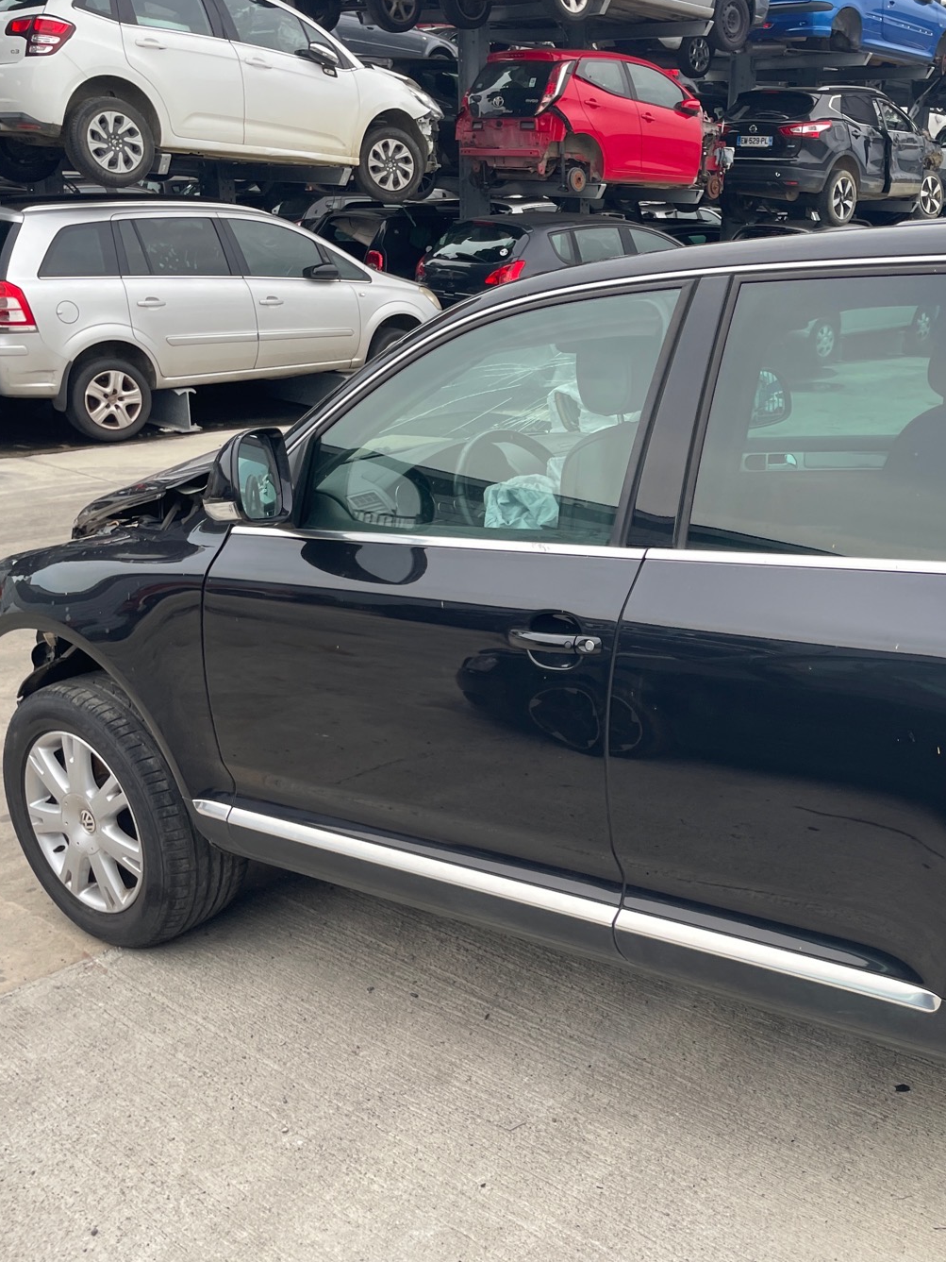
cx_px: 715
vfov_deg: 52.6
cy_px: 632
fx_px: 1275
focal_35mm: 35
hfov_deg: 39.5
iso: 32
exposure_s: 1/454
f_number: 1.6
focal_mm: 4.2
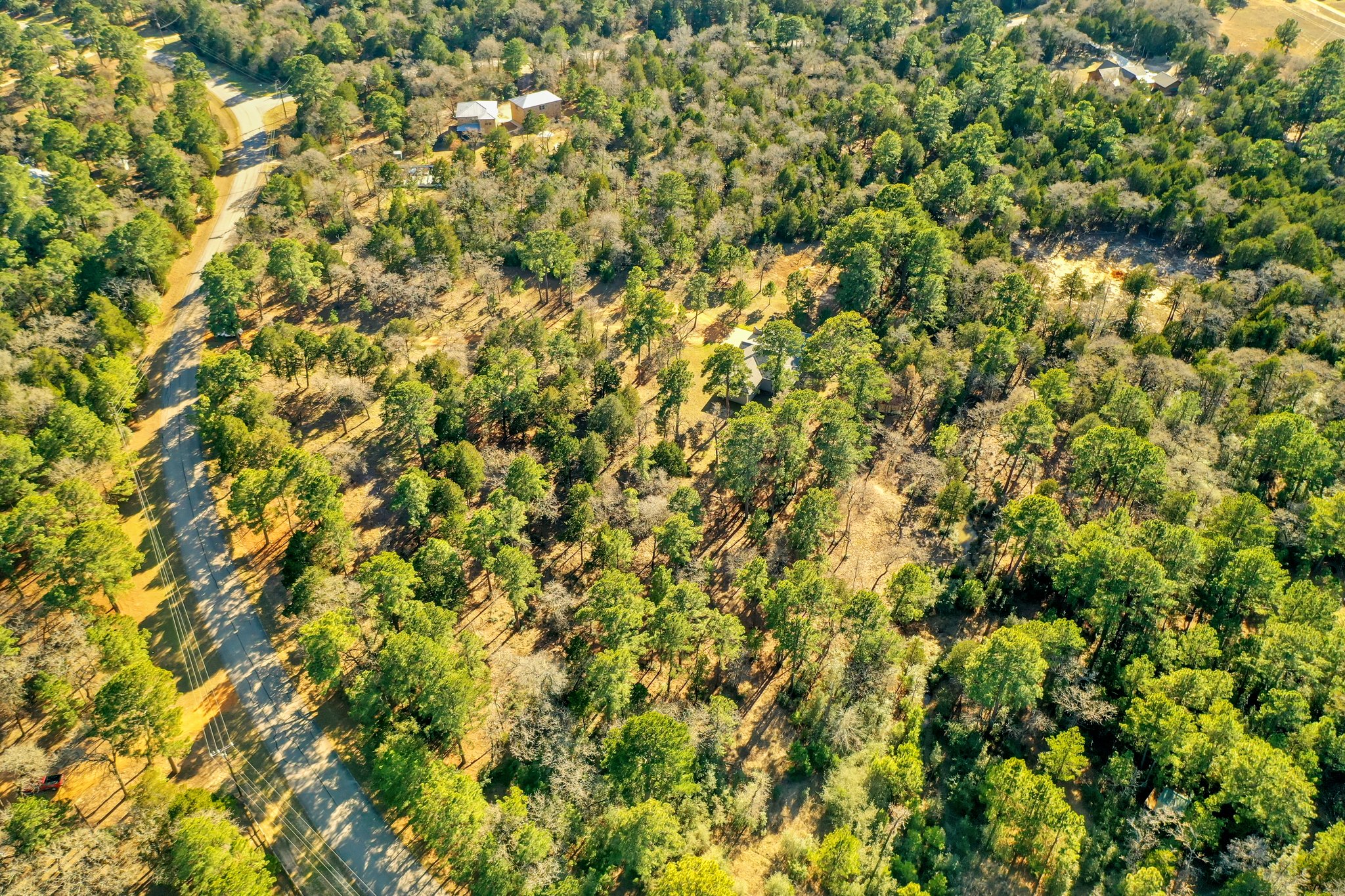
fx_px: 1046
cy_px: 448
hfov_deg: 65.5
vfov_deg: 46.4
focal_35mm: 28
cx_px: 672
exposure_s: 1/80
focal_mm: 10.26
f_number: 3.5
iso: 100
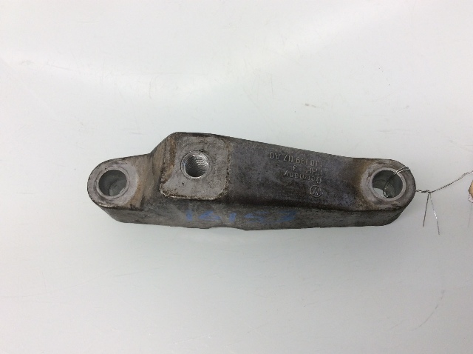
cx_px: 236
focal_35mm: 32
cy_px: 177
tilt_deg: -71.0
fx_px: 437
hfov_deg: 56.9
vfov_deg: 44.1
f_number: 2.4
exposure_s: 1/60
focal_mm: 3.3
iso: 40
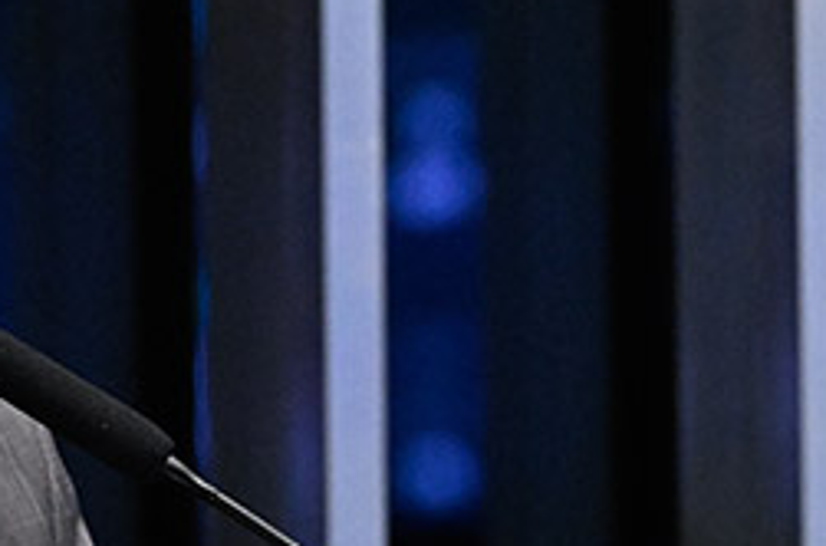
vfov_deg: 2.2
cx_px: 138
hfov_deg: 3.3
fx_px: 14121
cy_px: 553
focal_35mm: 617
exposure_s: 1/160
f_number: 4
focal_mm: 180
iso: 6400
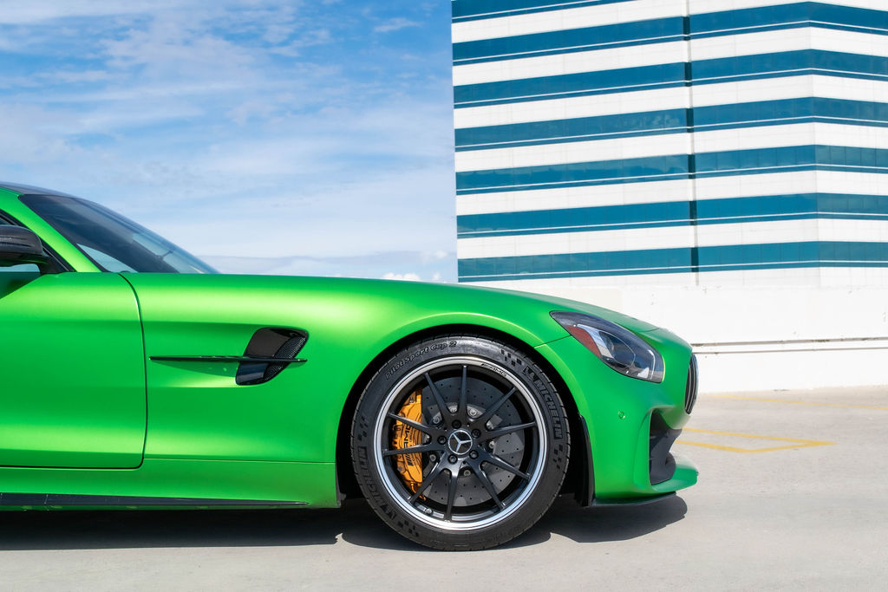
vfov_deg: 27.4
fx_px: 1214
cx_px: 444
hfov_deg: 40.2
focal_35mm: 49
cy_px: 296
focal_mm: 31
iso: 360
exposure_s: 1/2000
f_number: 8
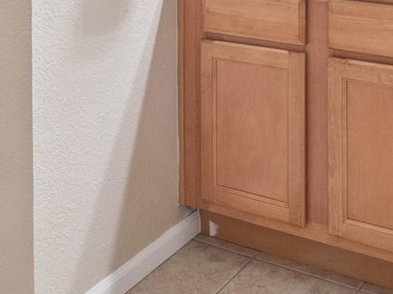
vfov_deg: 21.0
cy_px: -146
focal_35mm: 59
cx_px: 291
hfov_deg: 32.1
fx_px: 670
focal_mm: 9
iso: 400
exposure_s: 1/40
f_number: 4
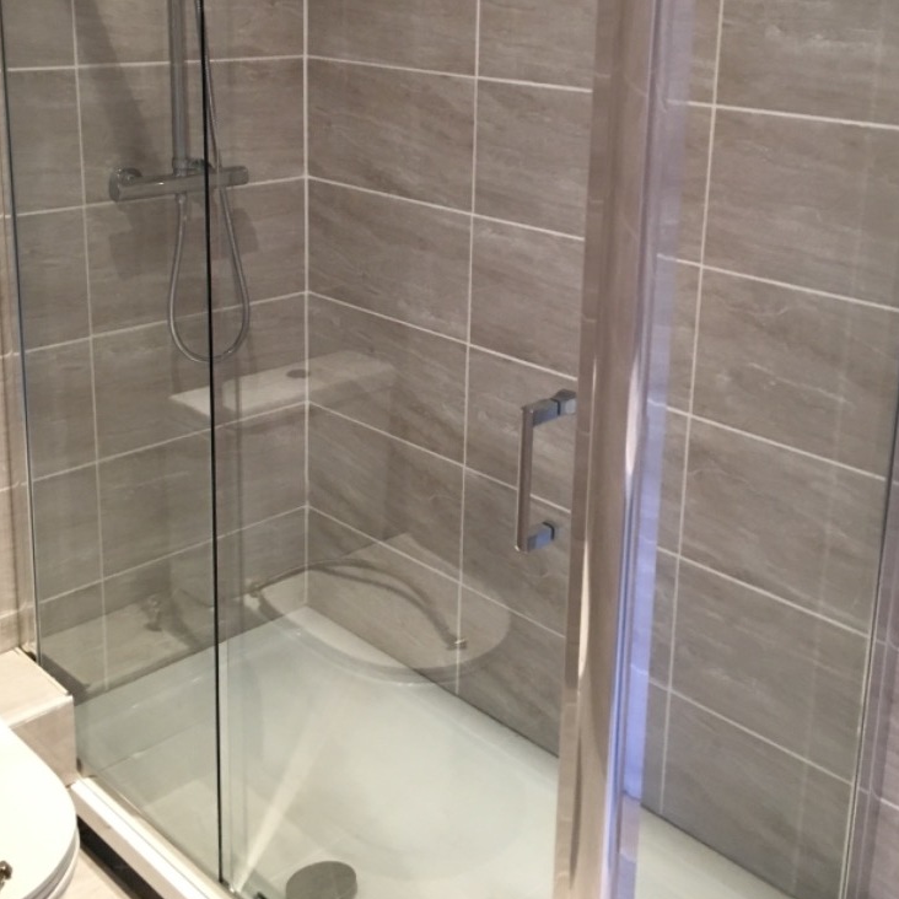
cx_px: 472
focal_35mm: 42
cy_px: 284
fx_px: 1234
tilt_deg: -16.6
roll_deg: -2.5
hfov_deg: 40.0
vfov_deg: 39.4
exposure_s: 1/33
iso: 200
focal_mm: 4.15
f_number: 2.2
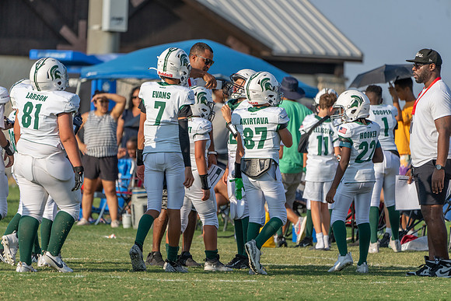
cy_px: 150
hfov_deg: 5.2
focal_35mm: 400
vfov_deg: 3.4
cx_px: 226
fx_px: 5012
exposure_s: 1/1250
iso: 250
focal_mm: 400
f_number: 5.6
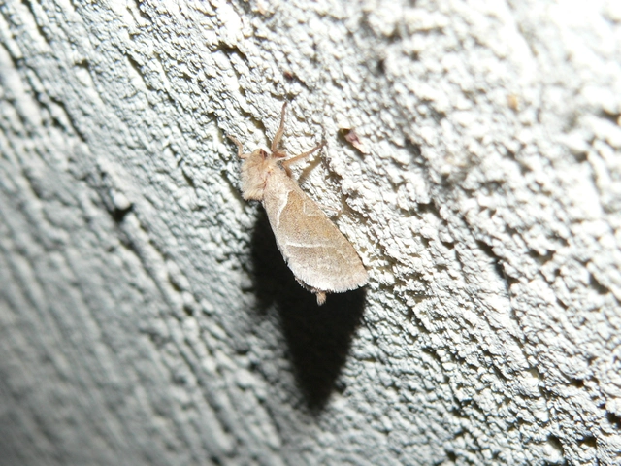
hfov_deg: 23.6
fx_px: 1489
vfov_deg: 17.8
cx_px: 310
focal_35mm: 83
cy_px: 233
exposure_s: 1/60
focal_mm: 13.8
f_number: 4
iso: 100
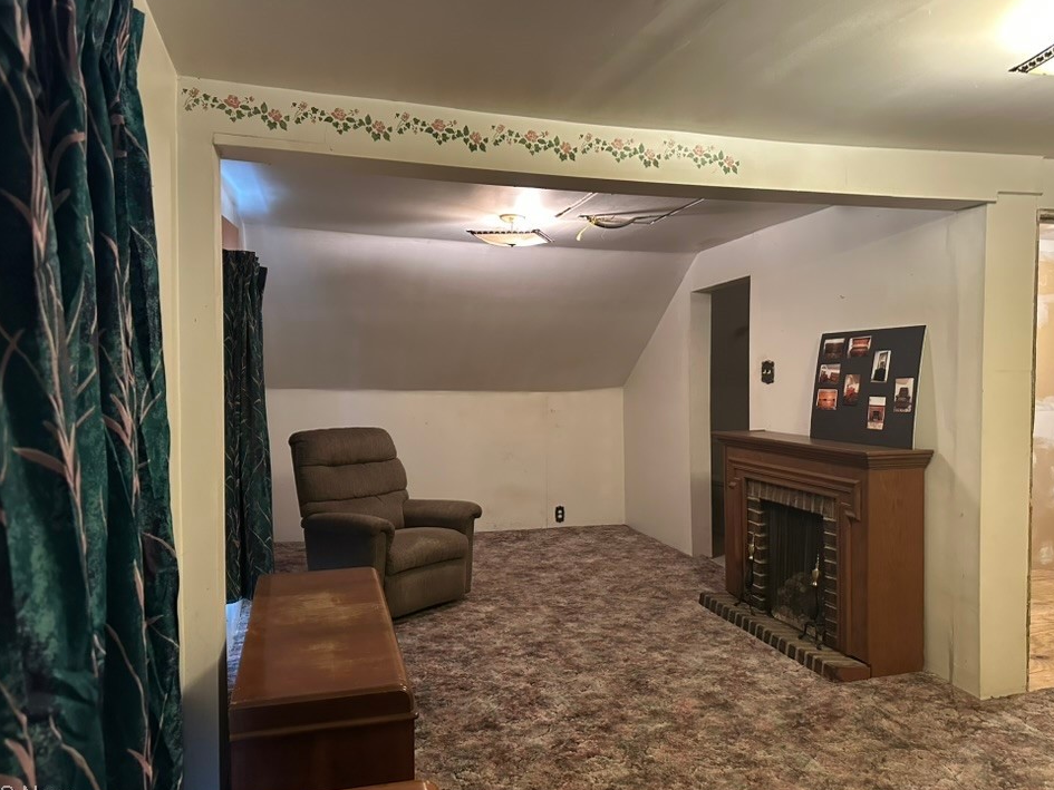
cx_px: 531
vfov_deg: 53.1
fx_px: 792
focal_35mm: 26
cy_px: 392
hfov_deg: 67.3
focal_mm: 6.86
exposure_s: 1/40
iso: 640
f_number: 1.78
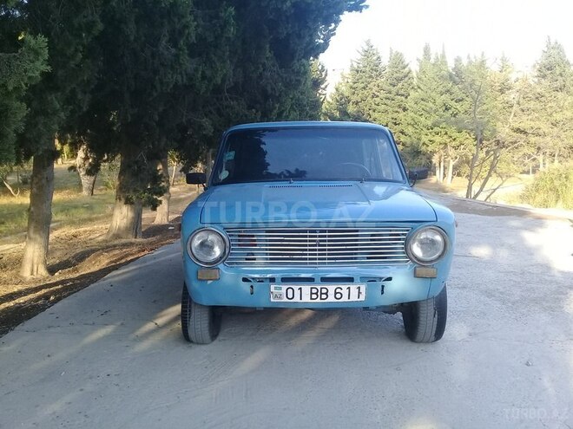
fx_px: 513
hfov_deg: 58.4
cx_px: 286
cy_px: 214
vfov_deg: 45.4
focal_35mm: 31
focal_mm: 3.3
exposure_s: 1/173
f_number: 2.2
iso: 50
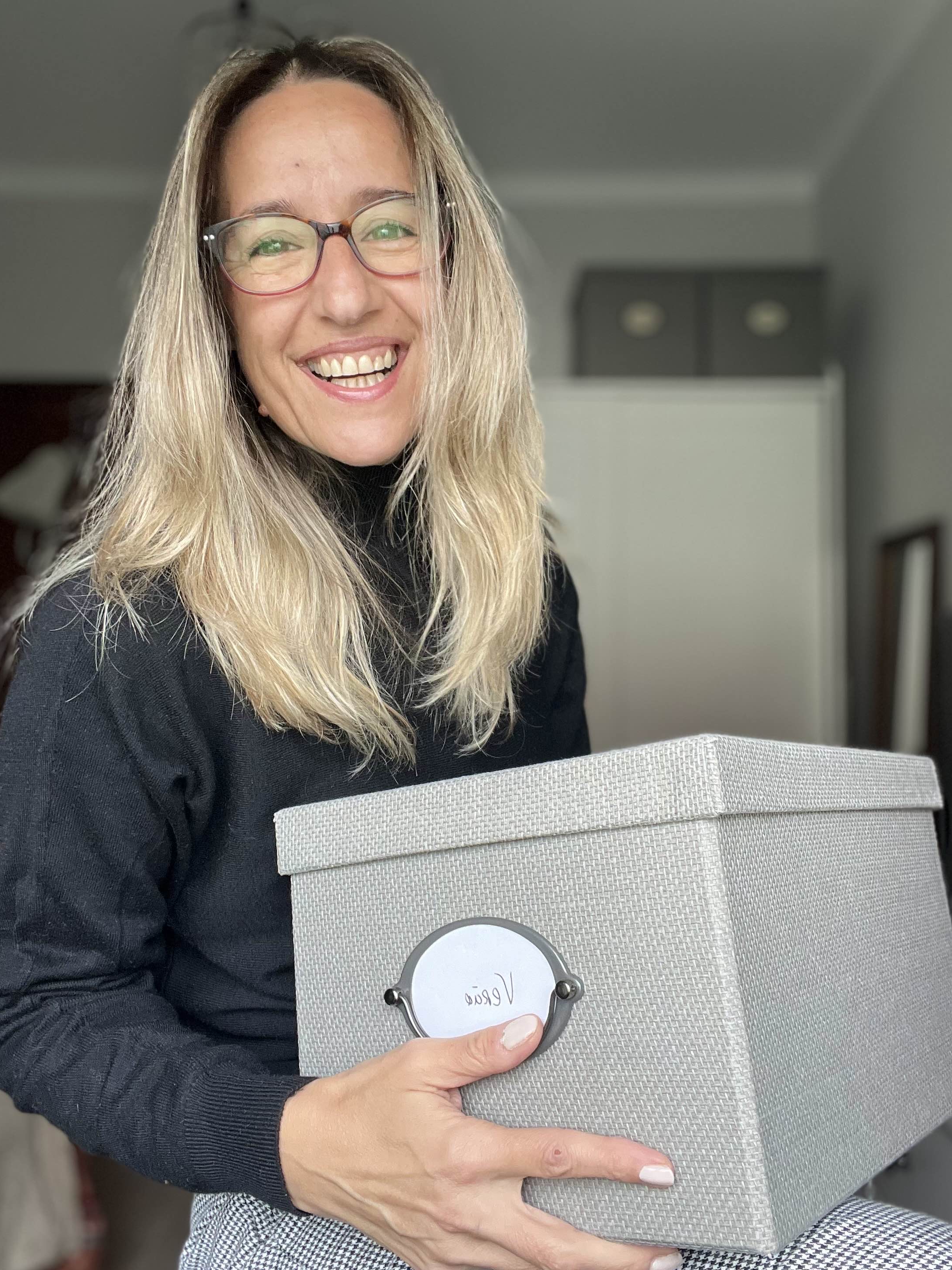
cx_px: 492
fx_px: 1173
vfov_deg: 56.8
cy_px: 621
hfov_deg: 44.2
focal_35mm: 32
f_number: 2.2
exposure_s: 1/60
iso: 125
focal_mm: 2.71
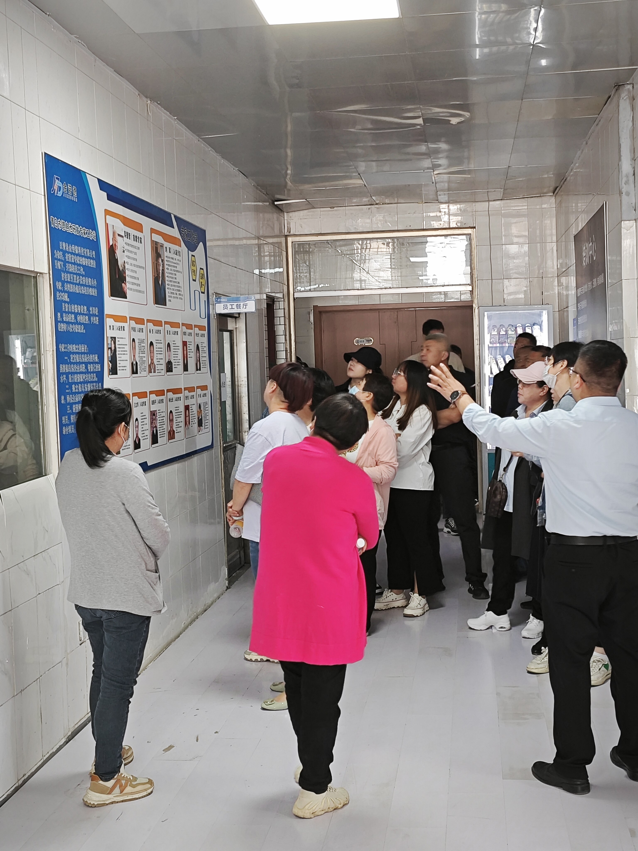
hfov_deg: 58.9
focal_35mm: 23
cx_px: 319
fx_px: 565
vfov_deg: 73.9
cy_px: 426
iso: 250
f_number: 1.8
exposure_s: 1/82.9
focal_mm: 5.43
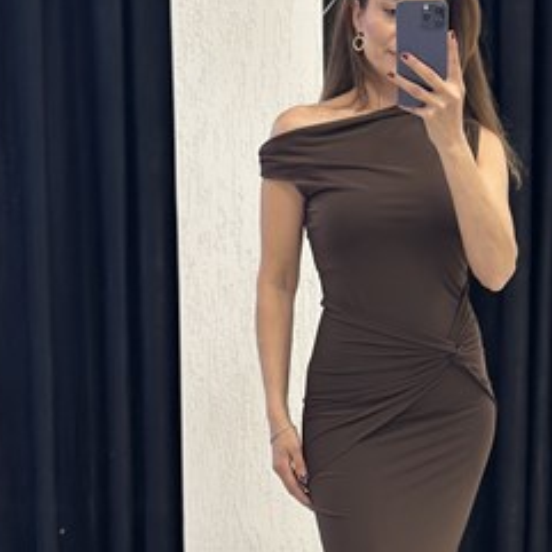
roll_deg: -2.0
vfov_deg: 19.3
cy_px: 442
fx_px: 1606
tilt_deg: -20.5
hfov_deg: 19.4
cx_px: 401
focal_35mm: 89
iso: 160
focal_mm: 6.86
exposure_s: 1/100
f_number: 1.78
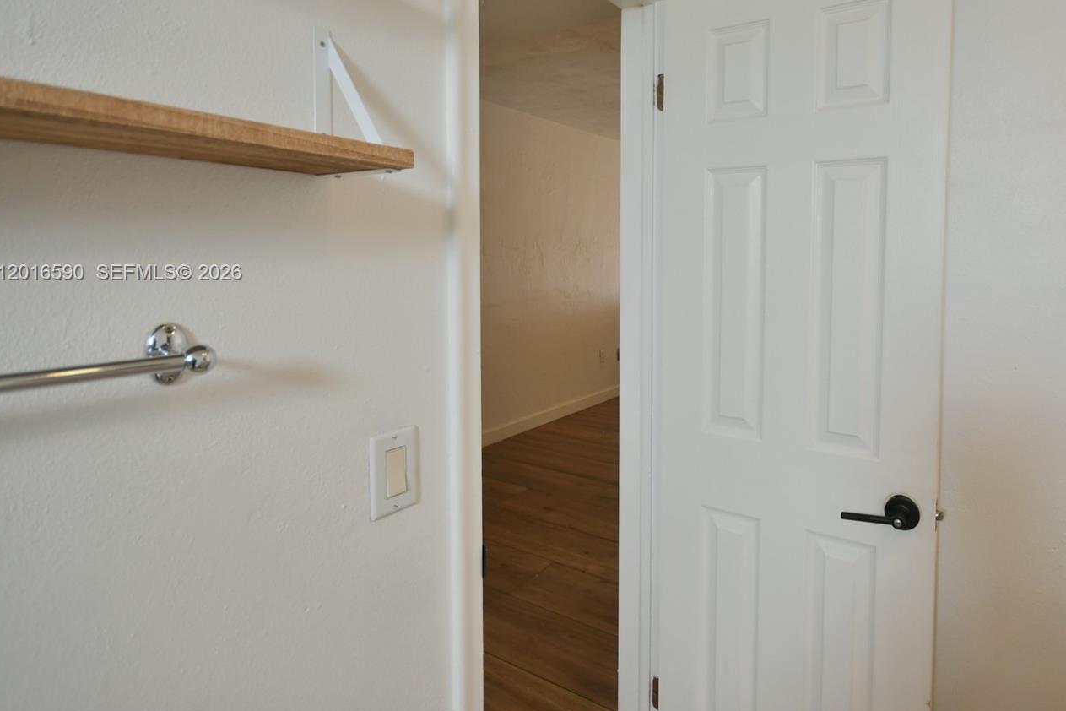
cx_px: 654
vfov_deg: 63.8
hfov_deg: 85.5
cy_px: 274
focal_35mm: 19
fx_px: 563
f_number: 4
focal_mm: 10
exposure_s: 1/100
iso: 720
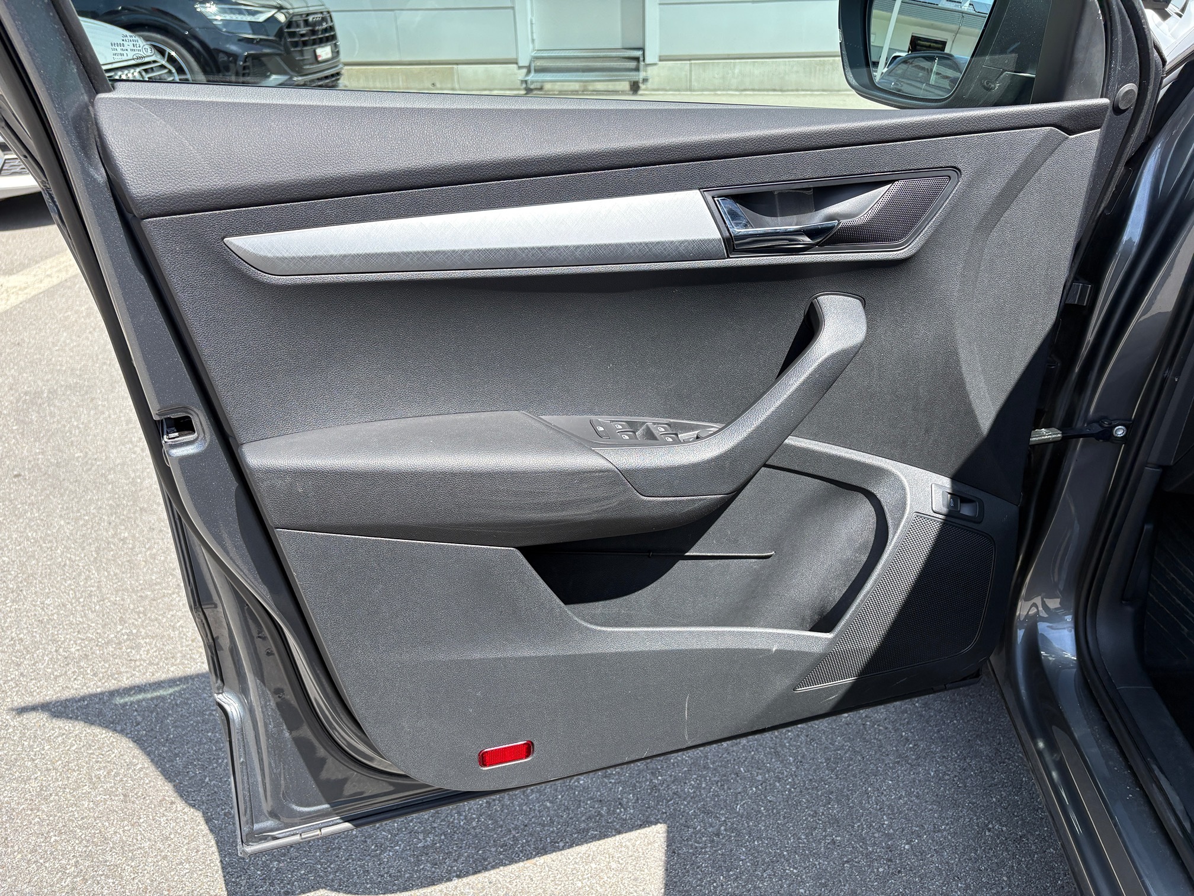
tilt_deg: -26.9
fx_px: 897
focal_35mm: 26
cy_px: 448
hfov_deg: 67.3
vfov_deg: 53.1
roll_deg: +2.1
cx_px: 597
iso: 50
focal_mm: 5.96
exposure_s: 1/747
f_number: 1.6
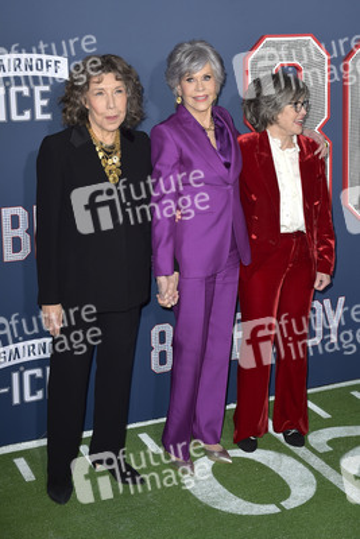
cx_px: 180
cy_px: 270
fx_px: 749
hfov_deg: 27.0
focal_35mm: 50
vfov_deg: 39.6
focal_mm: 50
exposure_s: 1/250
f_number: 6.3
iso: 400
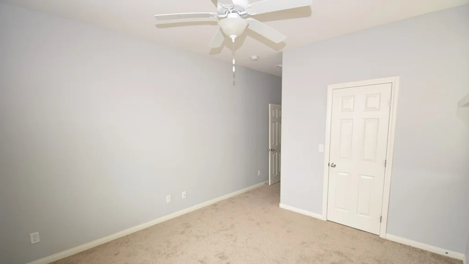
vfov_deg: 66.7
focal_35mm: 16
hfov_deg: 99.4
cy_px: 151
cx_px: 236
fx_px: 199
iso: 400
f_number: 4.5
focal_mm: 10
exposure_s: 1/30
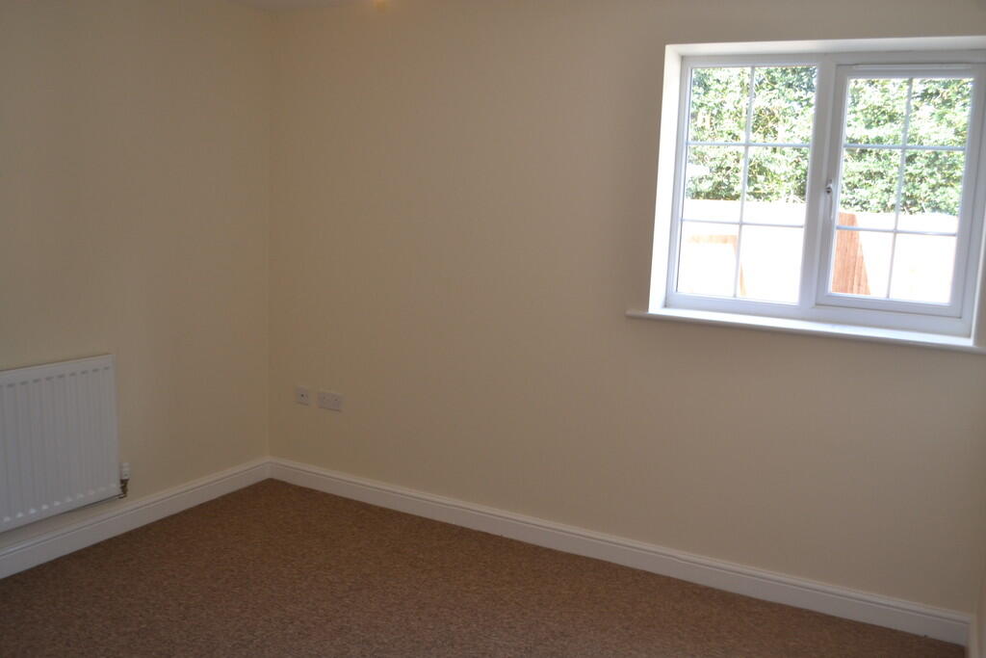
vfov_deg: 47.9
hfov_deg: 67.4
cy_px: 329
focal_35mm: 27
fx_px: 740
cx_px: 493
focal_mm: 18
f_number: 4
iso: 400
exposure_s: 1/100
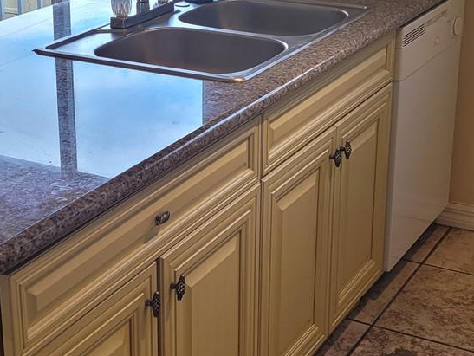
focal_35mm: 76
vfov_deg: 19.3
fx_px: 1041
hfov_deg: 25.6
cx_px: 198
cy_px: 116
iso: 40
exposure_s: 1/126
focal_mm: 5.4
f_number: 1.8
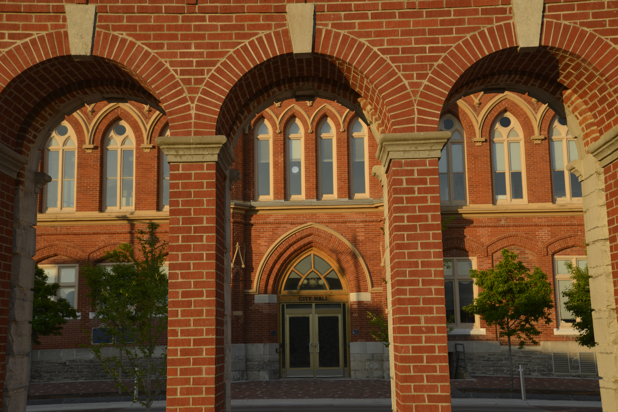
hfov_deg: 39.6
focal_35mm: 50
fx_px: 859
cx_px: 309
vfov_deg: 27.0
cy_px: 206
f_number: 8
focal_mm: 50
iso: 200
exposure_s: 1/250
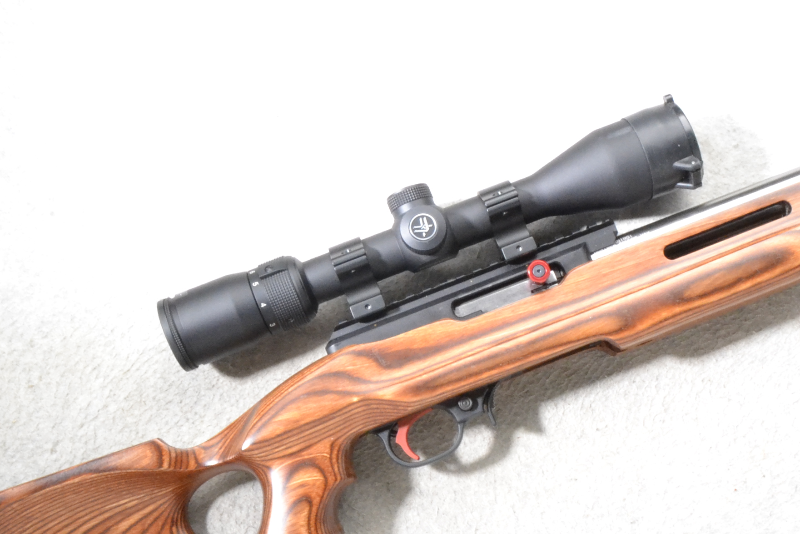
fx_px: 1178
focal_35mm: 53
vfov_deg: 25.3
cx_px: 553
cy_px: 383
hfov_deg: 37.0
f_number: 20
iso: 3200
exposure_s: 1/160
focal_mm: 18
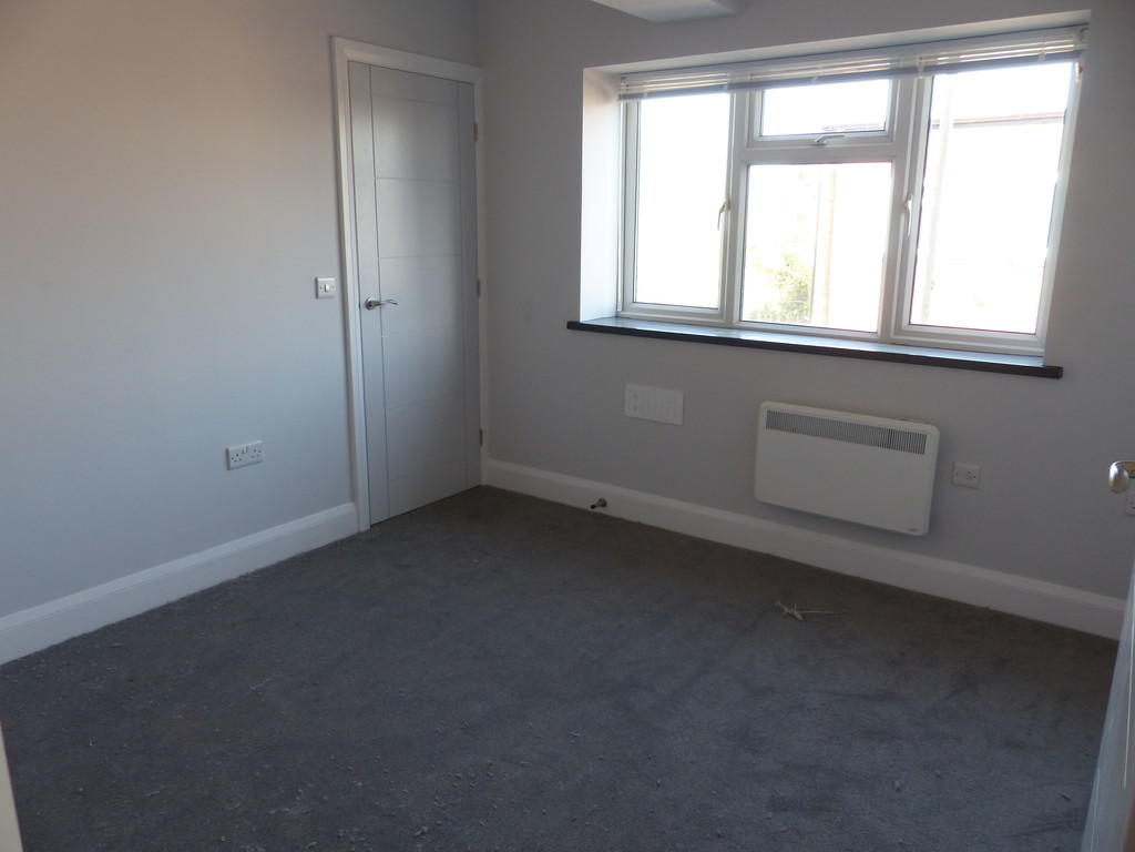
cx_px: 568
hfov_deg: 69.4
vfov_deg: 54.9
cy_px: 426
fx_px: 820
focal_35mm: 25
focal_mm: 4.5
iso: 160
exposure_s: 1/60
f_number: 2.8
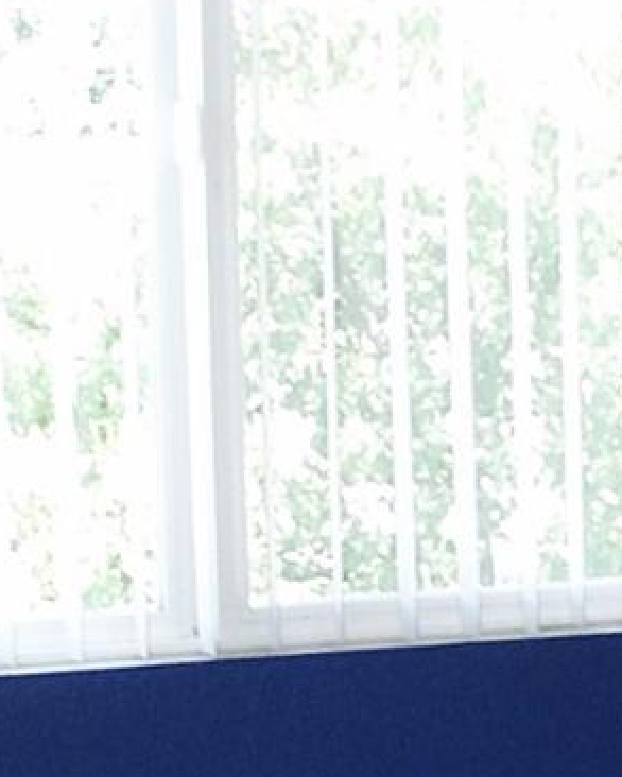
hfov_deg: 8.1
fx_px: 4048
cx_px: 1528
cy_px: 871
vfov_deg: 10.8
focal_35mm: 176
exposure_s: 1/60
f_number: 2.8
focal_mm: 7.1
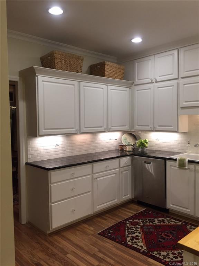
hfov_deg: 48.2
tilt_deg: -2.4
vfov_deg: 61.7
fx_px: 222
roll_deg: -0.3
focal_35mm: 29
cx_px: 100
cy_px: 133
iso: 100
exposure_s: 1/30
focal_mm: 4.15
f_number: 2.2
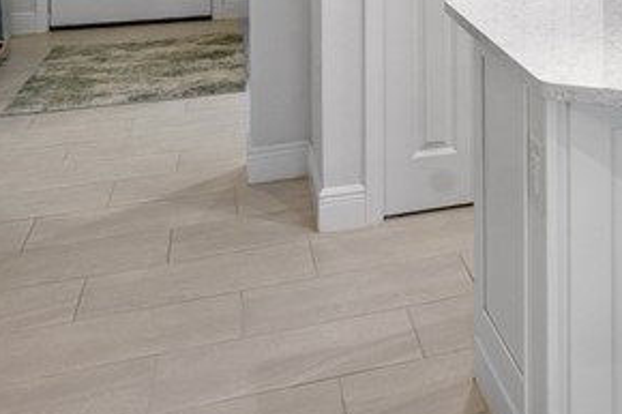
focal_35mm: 60
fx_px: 1036
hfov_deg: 28.9
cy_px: -184
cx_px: 746
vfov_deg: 19.9
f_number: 8
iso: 400
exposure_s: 1/20
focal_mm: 16
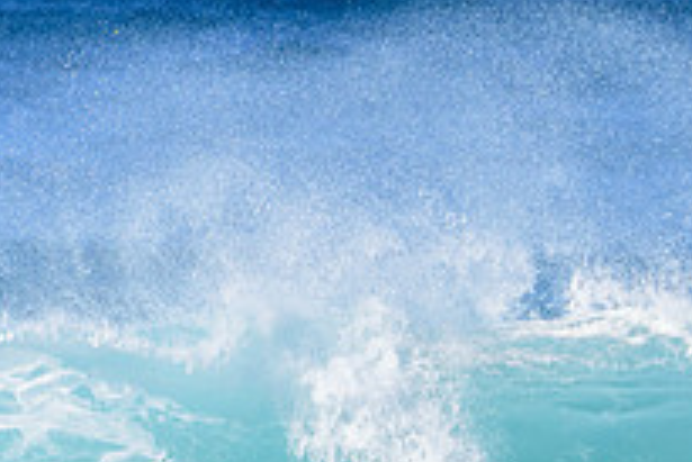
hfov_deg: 1.0
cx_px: 749
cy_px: 622
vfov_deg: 0.6
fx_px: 40894
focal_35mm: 2126
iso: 320
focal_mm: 500
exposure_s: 1/2000
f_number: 5.6
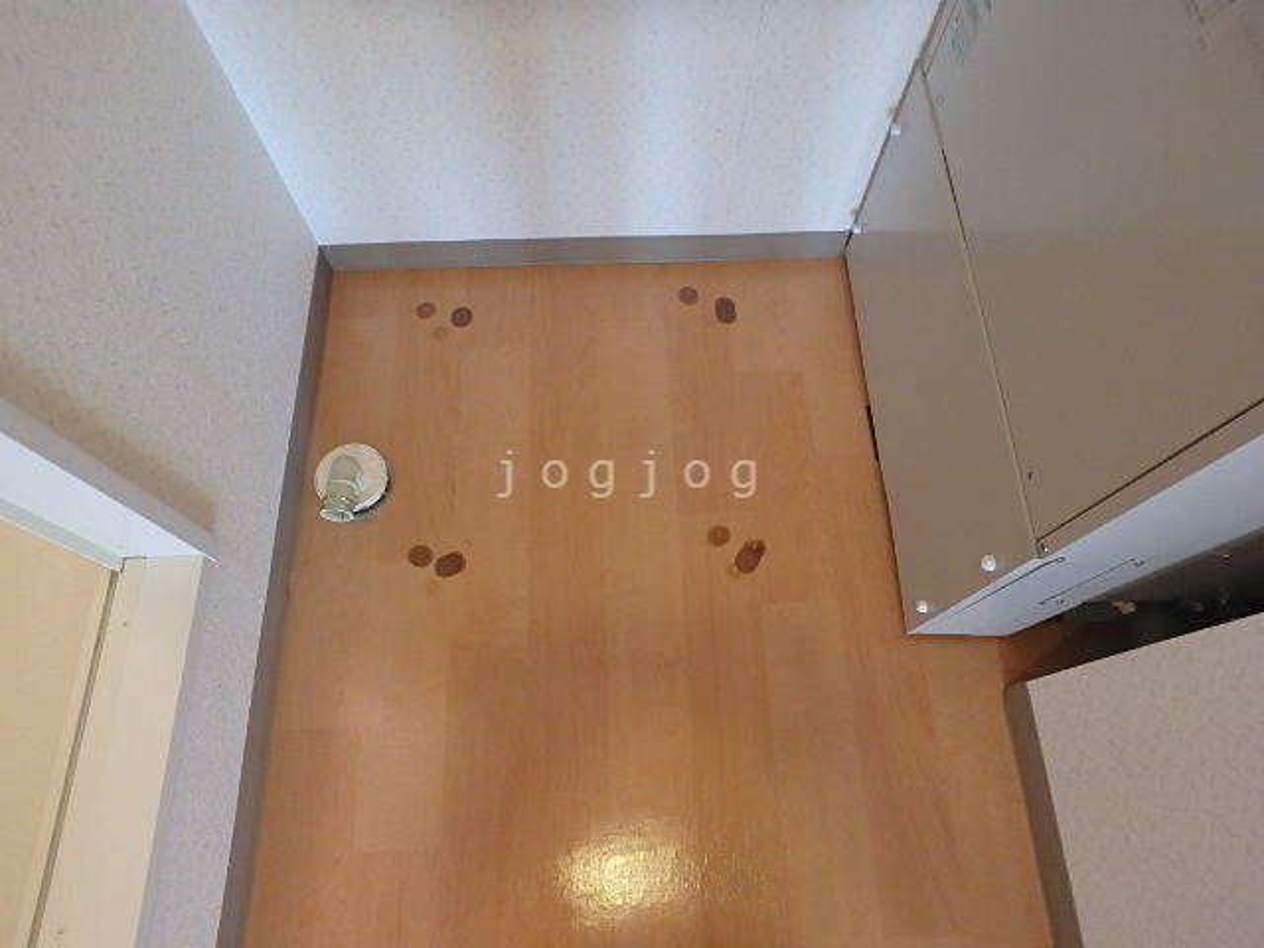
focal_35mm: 21
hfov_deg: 79.0
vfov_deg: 63.4
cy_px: 474
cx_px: 632
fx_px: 767
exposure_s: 1/30
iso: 400
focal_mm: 3.7
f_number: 3.5
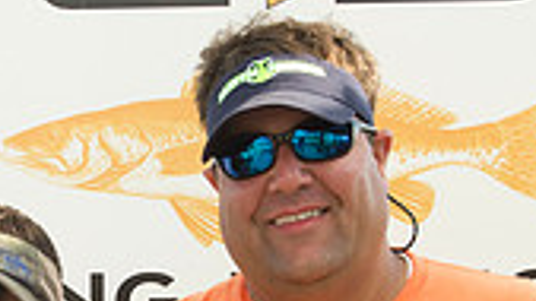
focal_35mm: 129
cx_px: 79
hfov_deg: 16.5
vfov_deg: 9.2
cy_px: 383
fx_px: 1833
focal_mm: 36
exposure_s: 1/160
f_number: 10
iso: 400
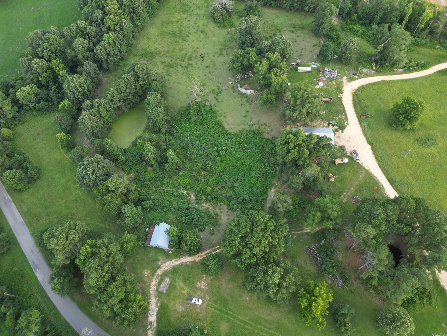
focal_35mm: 24
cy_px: 168
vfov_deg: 56.8
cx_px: 224
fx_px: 310
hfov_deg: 71.6
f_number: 1.7
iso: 100
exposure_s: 1/125
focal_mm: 6.72
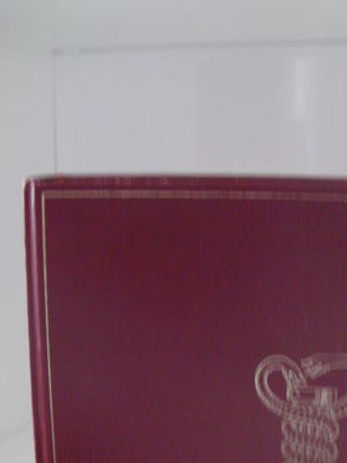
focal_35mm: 64
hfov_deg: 22.9
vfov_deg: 29.4
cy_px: 389
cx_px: 212
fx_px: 855
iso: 200
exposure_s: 1/17.8
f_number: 3.5
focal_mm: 6.3
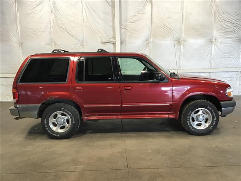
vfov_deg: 45.4
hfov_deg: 58.4
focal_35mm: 31
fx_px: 216
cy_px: 90
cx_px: 120
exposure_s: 1/30
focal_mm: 3.3
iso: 64
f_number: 2.4
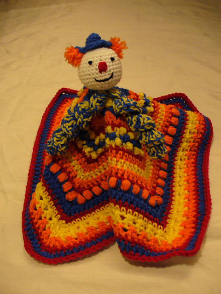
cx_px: 110
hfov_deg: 38.7
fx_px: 315
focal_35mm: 37
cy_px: 147
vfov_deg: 50.1
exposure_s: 1/15
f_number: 2.8
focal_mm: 6.1
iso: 200
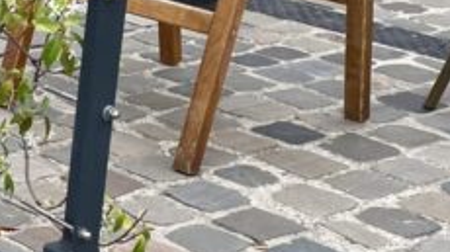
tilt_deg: -19.8
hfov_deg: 14.9
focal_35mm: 126
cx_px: -358
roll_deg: -1.6
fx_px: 1502
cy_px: 170
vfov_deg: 9.6
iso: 32
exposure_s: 1/1157
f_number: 1.8
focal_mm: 4.25
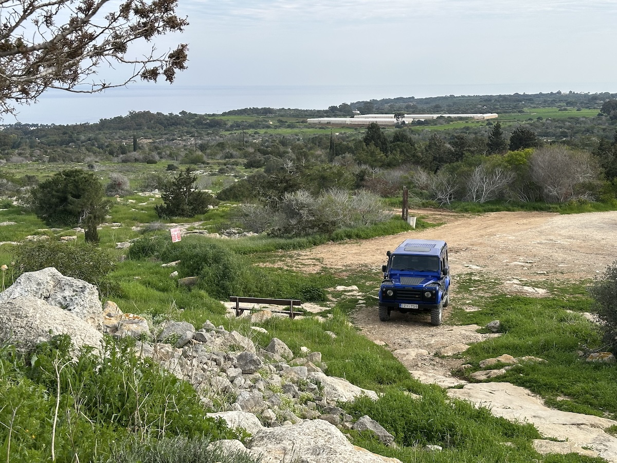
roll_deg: +0.2
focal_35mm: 48
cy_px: 232
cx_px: 308
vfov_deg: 30.3
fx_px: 856
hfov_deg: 39.7
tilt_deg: -8.9
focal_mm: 6.86
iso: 64
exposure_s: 1/2160
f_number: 1.78
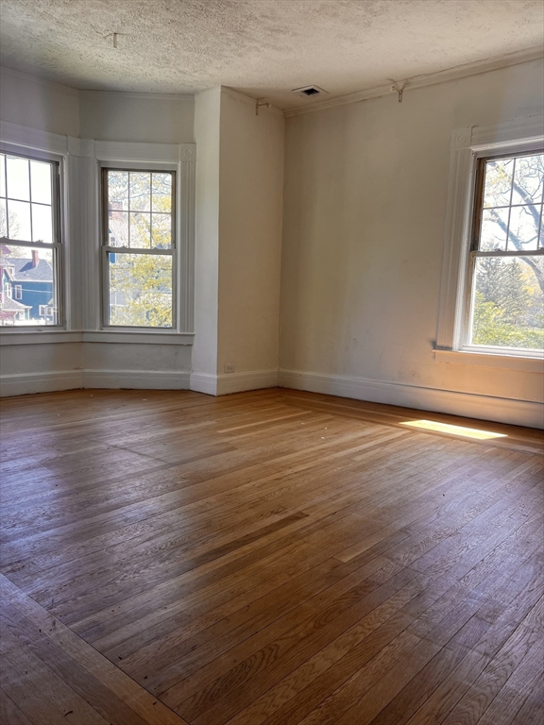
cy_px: 362
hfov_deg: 53.1
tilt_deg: -5.9
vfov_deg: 67.3
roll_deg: -1.8
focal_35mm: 26
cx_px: 272
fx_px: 545
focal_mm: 5.7
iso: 50
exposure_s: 1/192
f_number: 1.5
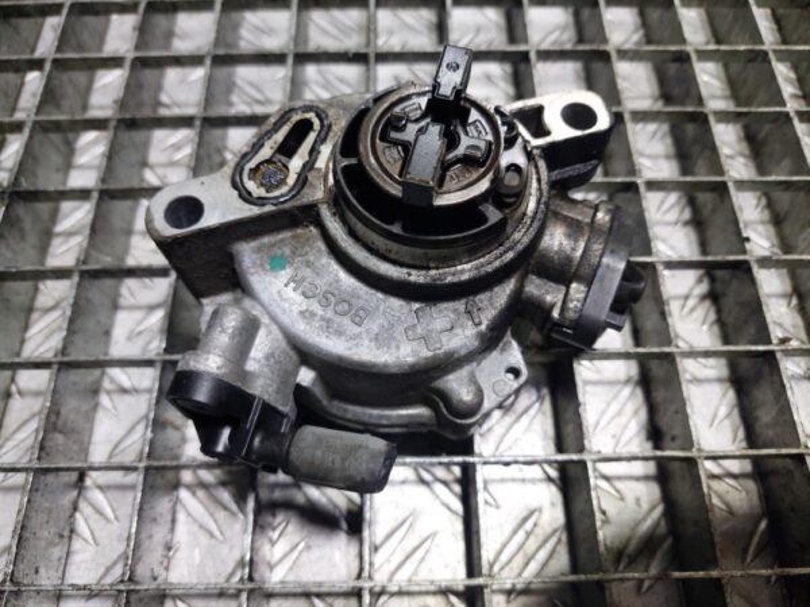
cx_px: 405
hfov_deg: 69.4
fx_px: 585
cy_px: 304
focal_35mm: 25
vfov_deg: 54.9
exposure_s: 1/50
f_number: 1.8
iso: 160
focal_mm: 5.23
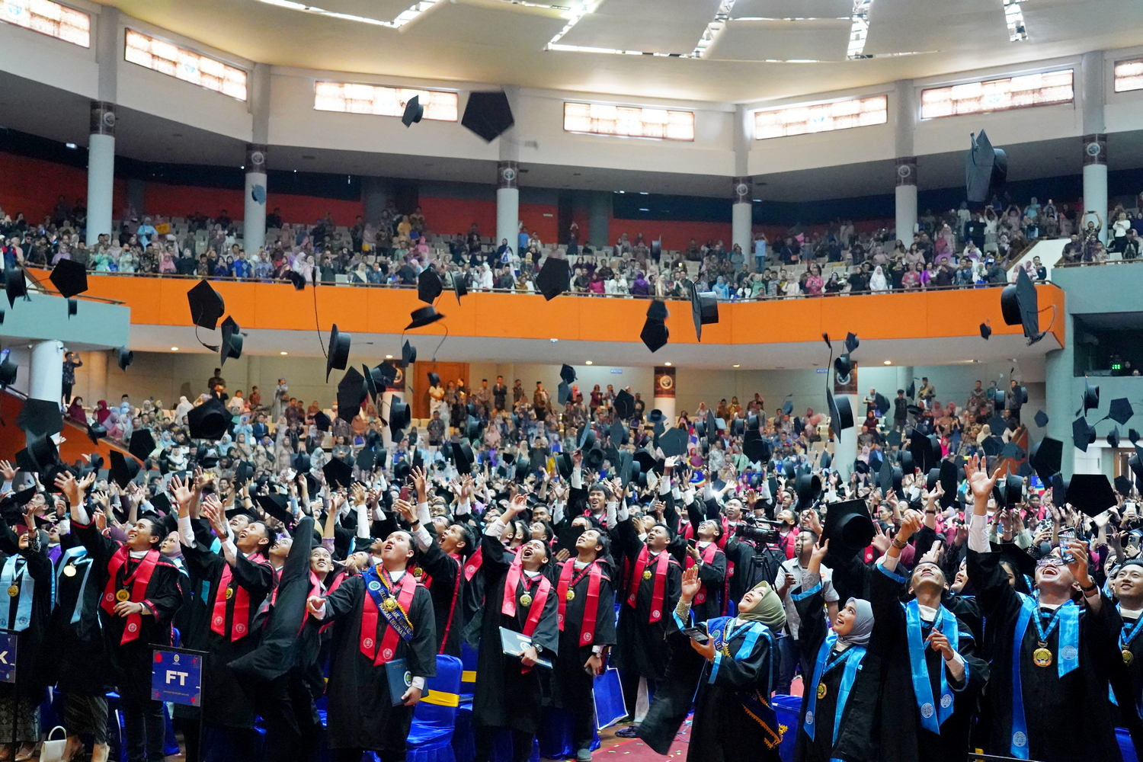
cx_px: 572
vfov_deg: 35.1
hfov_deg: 50.7
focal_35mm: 38
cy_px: 381
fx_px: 1206
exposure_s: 1/160
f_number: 4
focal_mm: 38
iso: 10000
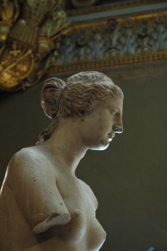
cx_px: 84
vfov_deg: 19.5
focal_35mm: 105
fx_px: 732
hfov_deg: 13.0
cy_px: 126
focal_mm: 70
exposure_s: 1/25
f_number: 5.6
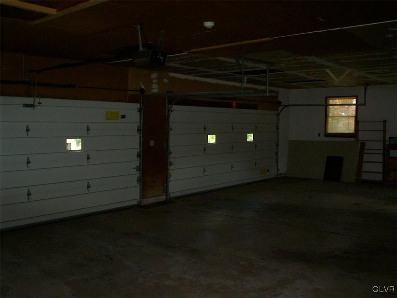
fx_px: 413
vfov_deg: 39.7
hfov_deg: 51.4
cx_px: 198
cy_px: 149
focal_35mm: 36
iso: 140
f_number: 4.5
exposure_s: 1/64
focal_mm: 5.9
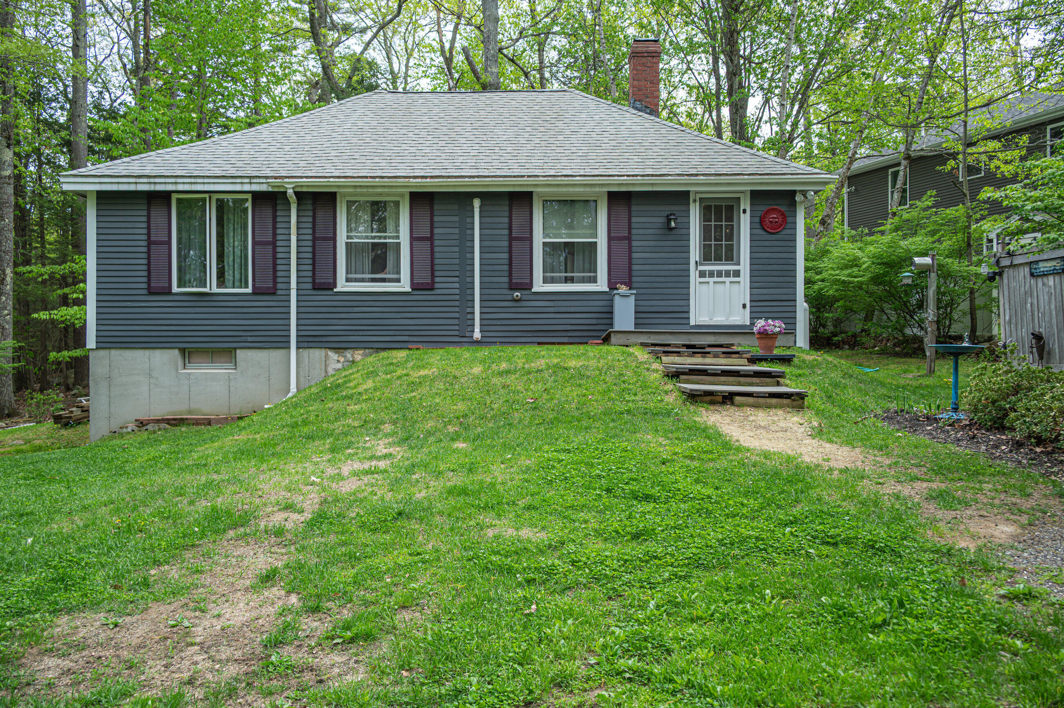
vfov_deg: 44.2
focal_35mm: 30
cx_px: 532
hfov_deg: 62.8
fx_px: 871
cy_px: 354
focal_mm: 29.5
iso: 100
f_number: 5.6
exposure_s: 1/200
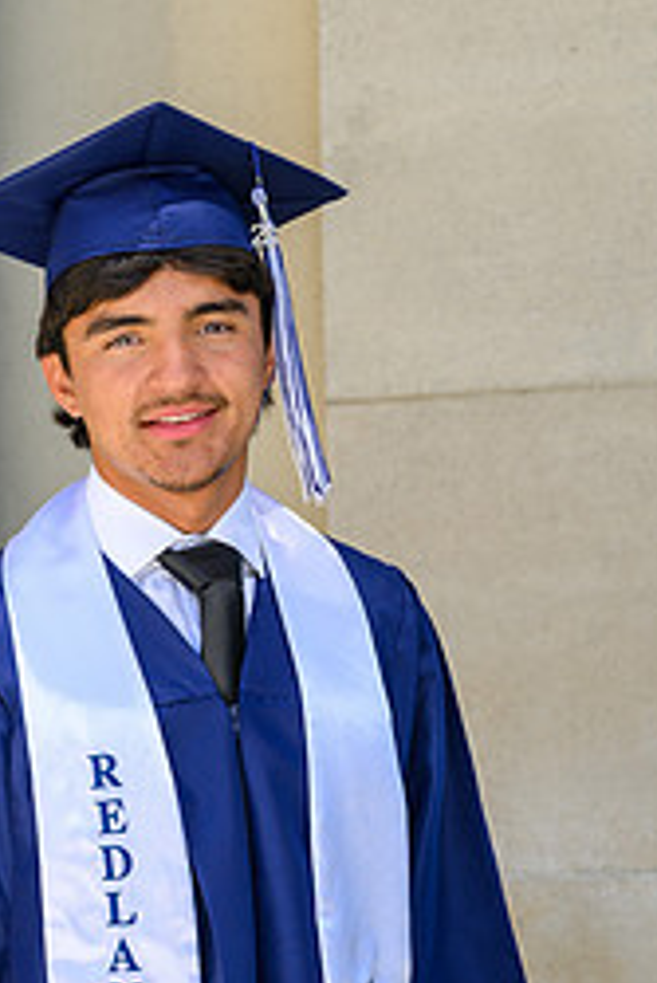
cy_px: 838
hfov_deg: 9.0
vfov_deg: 13.3
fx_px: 4182
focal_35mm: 153
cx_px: 173
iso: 100
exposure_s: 1/200
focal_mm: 85
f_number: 5.6
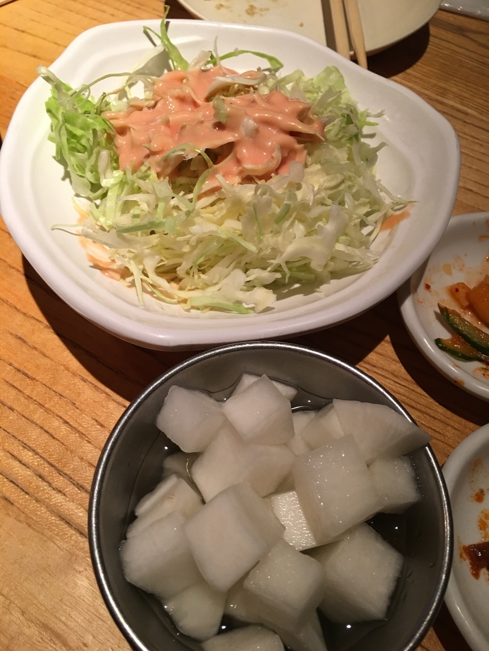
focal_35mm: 29
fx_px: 546
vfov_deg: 61.7
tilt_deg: -57.5
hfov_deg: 48.2
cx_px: 244
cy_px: 326
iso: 50
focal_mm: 4.15
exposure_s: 1/15
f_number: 2.2
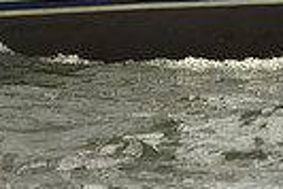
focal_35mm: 505
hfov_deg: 4.1
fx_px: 3974
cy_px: -173
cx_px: 251
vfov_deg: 2.7
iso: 200
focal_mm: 116
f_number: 7.1
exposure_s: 1/1000
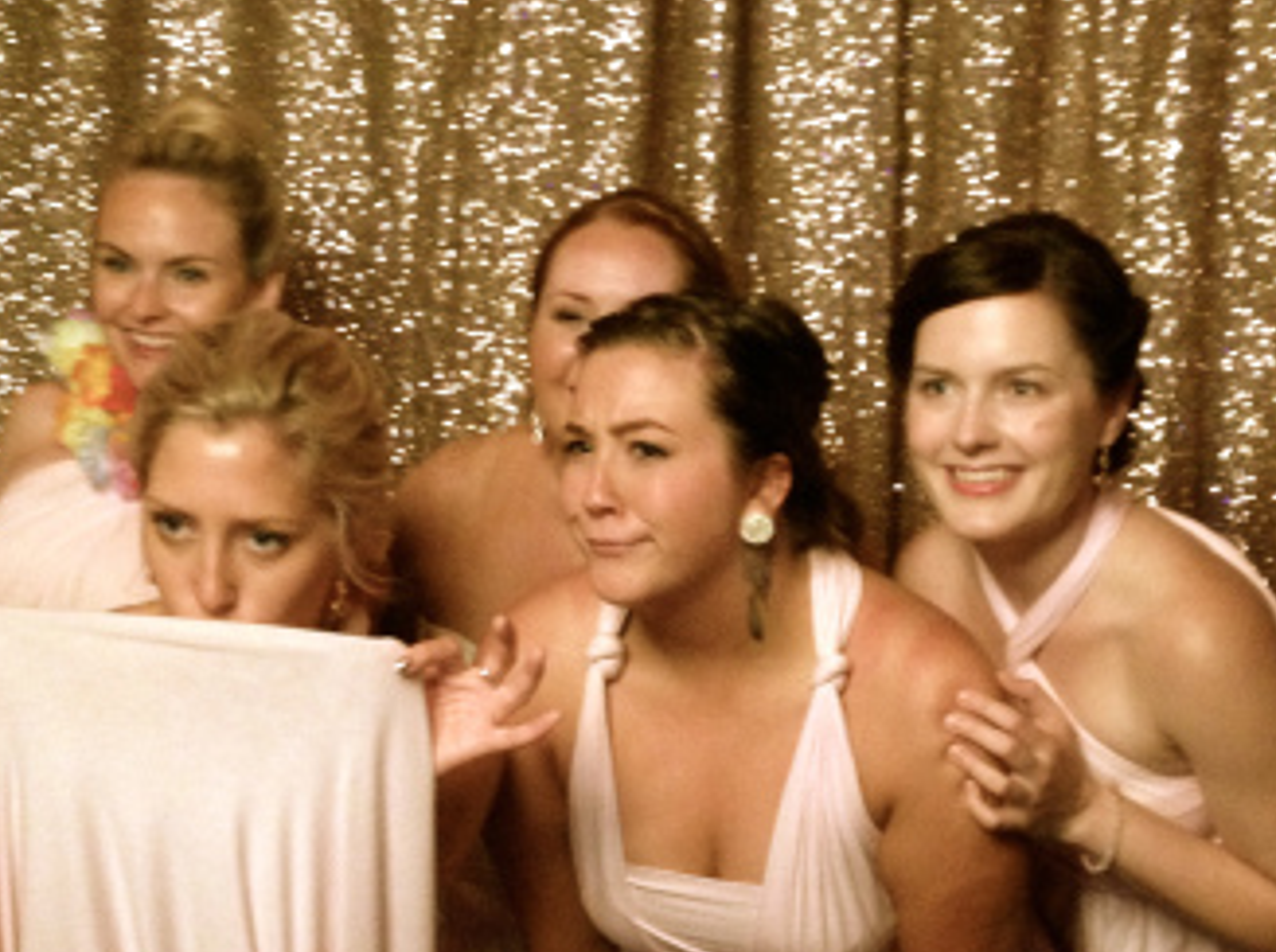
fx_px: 2171
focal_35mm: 59
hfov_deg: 32.7
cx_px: 554
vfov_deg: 24.4
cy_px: 737
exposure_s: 1/15
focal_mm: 4.12
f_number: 2.4
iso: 500
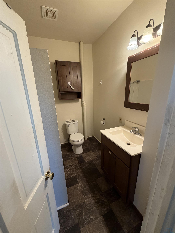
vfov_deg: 102.1
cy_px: 116
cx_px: 88
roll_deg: +2.0
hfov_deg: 85.7
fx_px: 94
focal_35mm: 14
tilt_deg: -14.7
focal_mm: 2.22
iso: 320
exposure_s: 1/120
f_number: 2.2
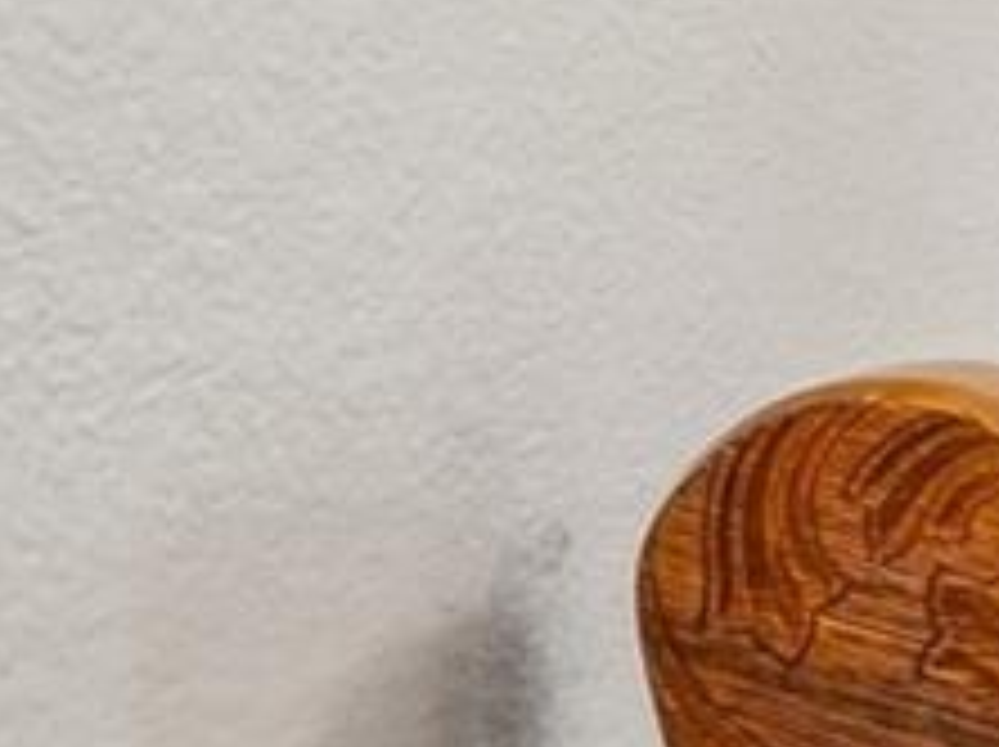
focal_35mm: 114
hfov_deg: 10.6
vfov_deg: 12.8
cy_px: 58
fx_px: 3300
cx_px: 3154
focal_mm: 11
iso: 500
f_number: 8
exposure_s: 1/20
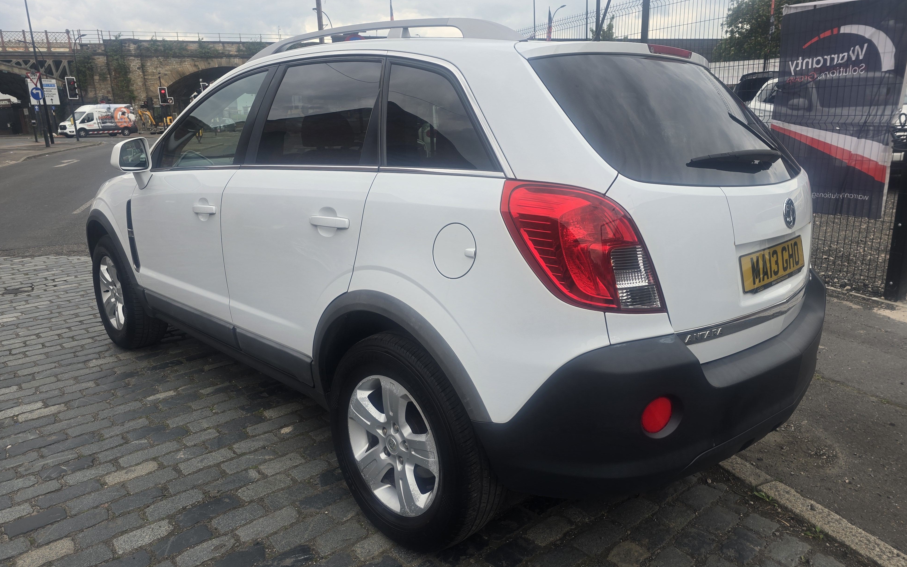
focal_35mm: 25
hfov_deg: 72.5
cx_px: 463
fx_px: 618
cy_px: 277
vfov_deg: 49.3
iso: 12
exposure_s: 1/180
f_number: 1.7
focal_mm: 6.3
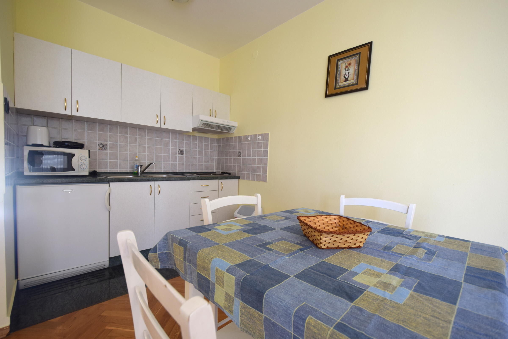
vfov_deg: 77.3
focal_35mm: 15
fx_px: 212
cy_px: 170
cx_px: 254
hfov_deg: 100.4
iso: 400
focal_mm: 10
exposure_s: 1/80
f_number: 4.5
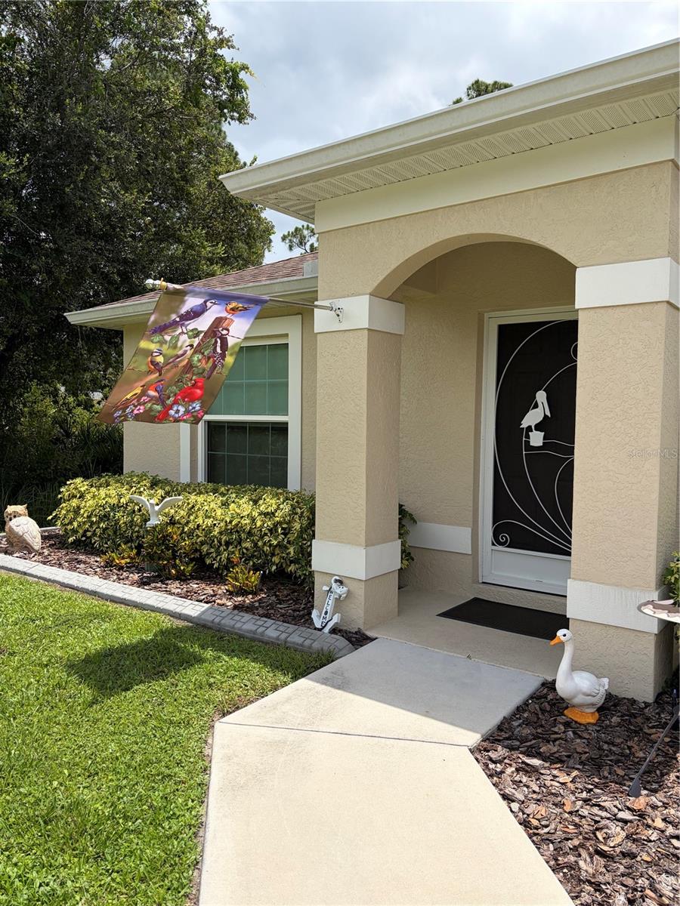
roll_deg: -1.5
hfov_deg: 53.1
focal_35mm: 26
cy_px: 453
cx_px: 340
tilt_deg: -2.0
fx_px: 681
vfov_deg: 67.3
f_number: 1.6
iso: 64
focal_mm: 5.96
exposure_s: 1/6329
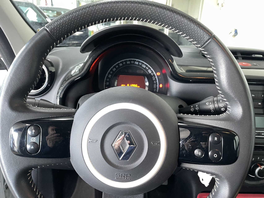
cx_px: 132
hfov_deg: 67.3
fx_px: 198
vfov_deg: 53.1
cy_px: 99
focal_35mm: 26
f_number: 1.6
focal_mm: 4.2
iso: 320
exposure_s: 1/60
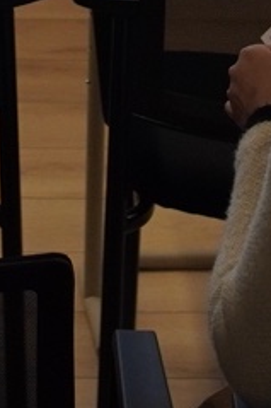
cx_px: -65
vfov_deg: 7.5
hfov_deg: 5.3
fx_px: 2937
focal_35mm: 260
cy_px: -527
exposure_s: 1/160
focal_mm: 23
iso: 500
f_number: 4
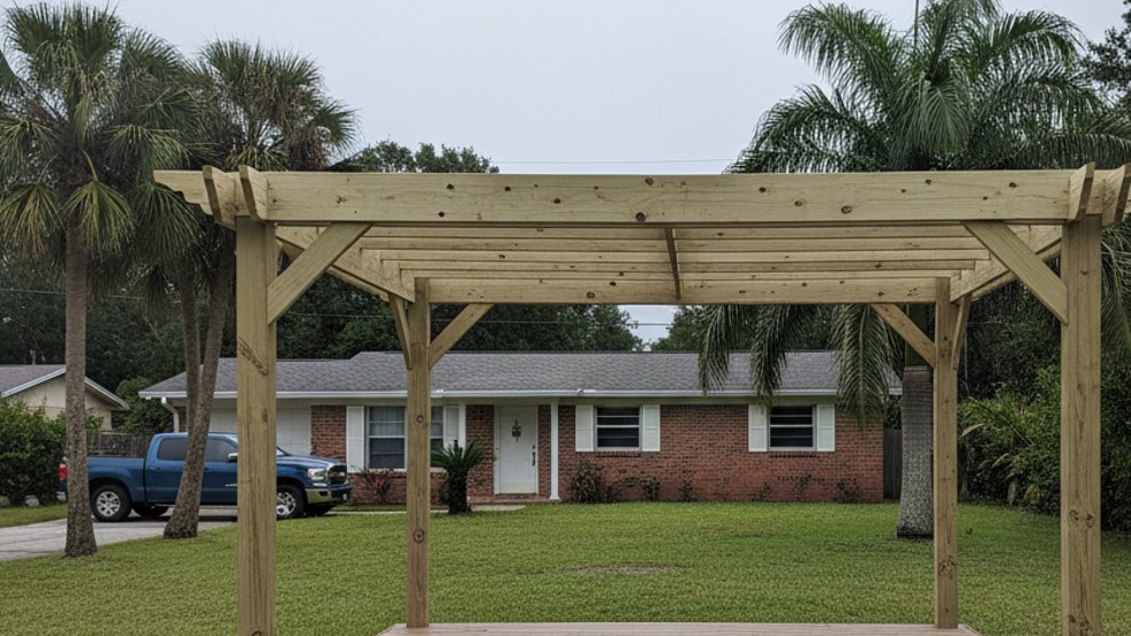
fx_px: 960
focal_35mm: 32
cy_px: 421
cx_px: 672
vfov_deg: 36.3
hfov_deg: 60.6
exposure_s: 1/969
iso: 1065
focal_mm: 6.8
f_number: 1.68
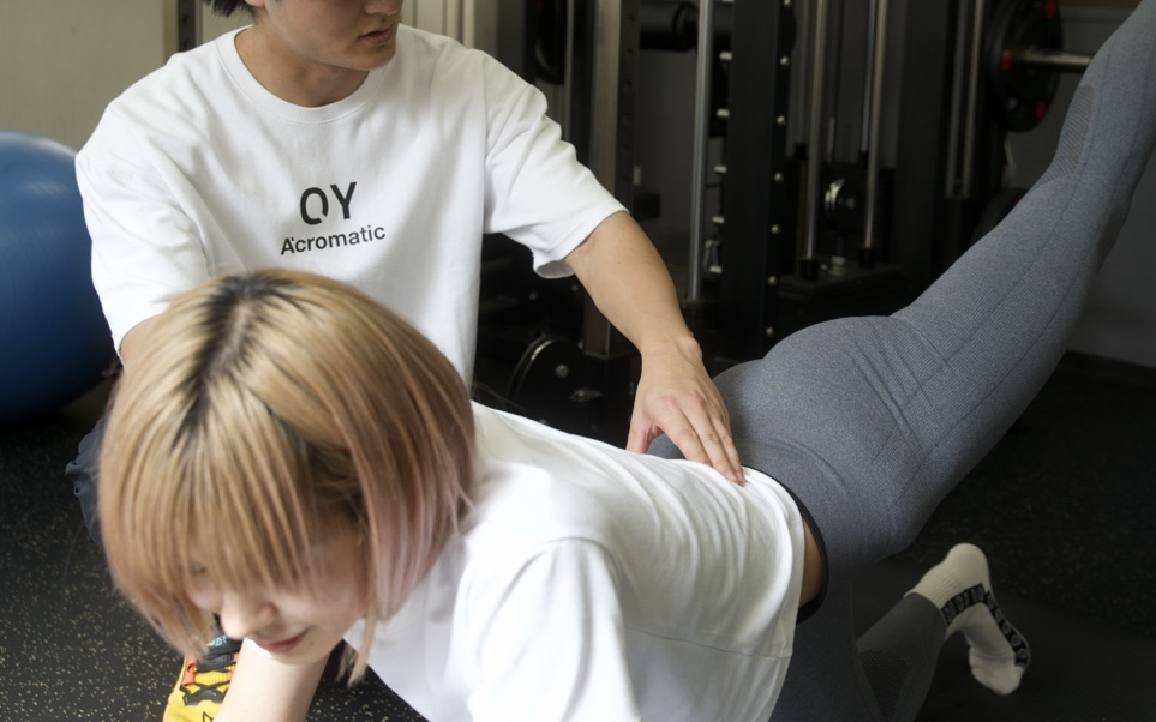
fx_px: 1481
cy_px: 273
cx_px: 697
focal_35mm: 47
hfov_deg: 42.4
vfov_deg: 27.3
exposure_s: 1/60
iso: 250
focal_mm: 37
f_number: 4
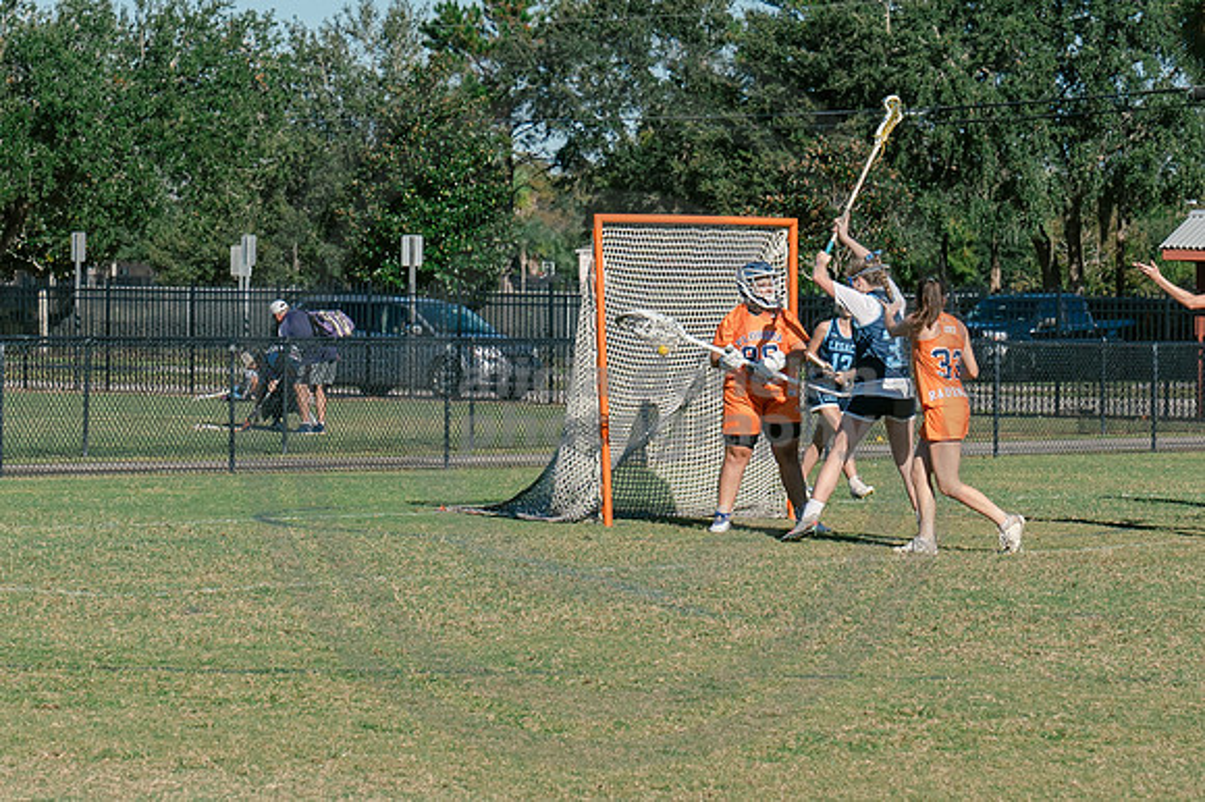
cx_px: 523
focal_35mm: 178
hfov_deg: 11.5
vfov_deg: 7.7
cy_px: 332
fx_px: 5965
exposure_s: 1/1600
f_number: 5.6
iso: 250
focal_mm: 70
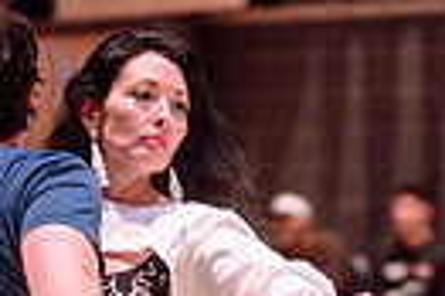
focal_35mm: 253
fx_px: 3123
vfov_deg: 5.3
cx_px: 308
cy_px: 560
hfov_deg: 8.1
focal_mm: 50
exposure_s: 1/250
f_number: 1.2
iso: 1600
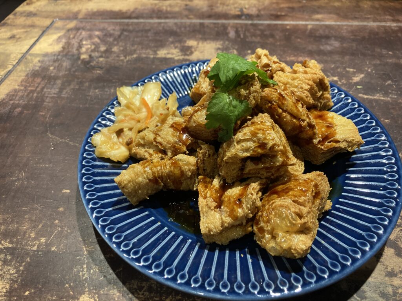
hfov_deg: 63.4
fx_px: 325
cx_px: 201
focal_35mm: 28
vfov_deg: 49.7
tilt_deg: -45.7
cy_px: 150
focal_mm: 3.99
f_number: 1.8
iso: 100
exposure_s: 1/60
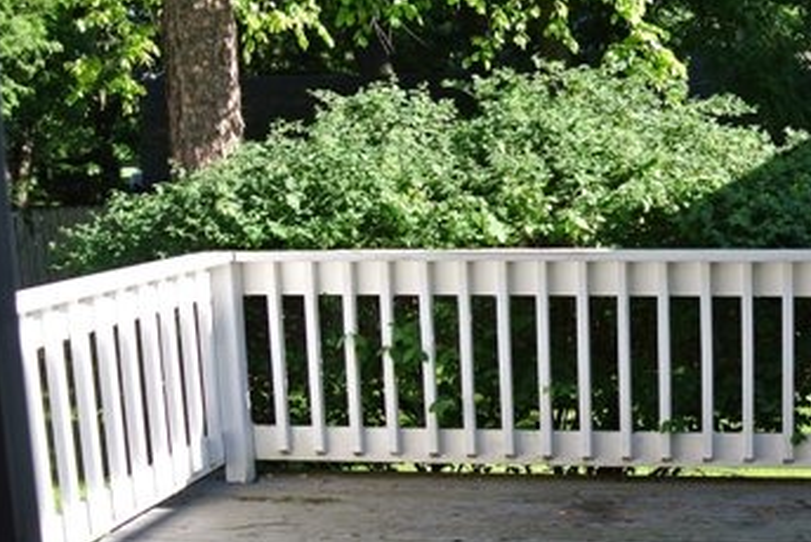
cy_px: 372
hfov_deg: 34.7
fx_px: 1217
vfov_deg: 24.9
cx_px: 738
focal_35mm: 54
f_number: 4
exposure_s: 1/250
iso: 125
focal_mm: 11
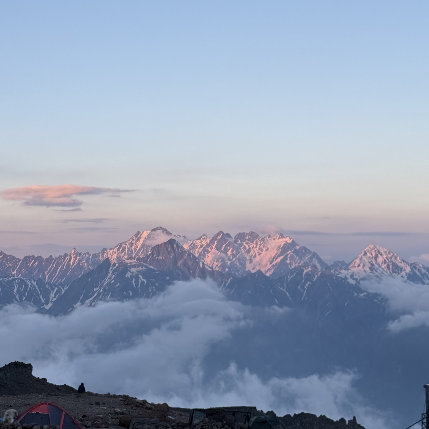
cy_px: 226
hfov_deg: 22.4
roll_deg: -0.5
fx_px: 1080
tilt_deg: +2.4
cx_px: 161
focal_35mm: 77
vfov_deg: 22.5
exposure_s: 1/762
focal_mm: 6.76
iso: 64
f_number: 1.78
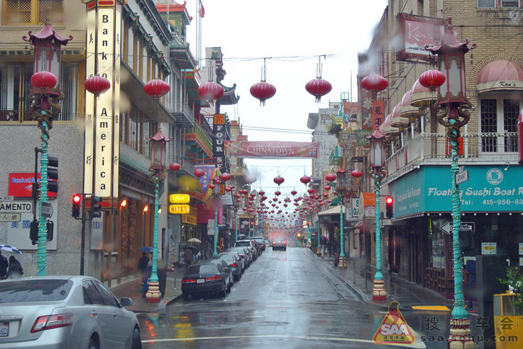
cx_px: 262
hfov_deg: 35.6
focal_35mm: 56
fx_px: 814
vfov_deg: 24.2
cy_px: 174
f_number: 5
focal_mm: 21.1
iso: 280
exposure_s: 1/60
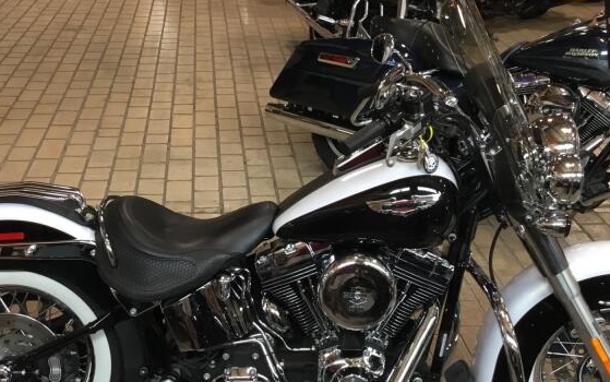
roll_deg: -2.9
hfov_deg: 42.6
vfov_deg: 27.4
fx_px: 782
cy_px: 220
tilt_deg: -24.2
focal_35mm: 47
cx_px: 301
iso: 64
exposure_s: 1/30
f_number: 2.4
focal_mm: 3.3
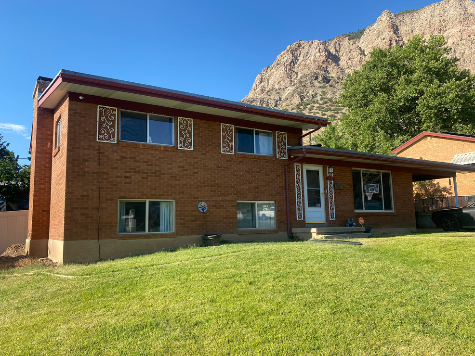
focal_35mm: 27
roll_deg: +1.7
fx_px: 371
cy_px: 179
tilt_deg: +10.0
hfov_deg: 65.3
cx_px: 244
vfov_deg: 51.4
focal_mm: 4.25
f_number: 1.8
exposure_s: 1/1287
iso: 32
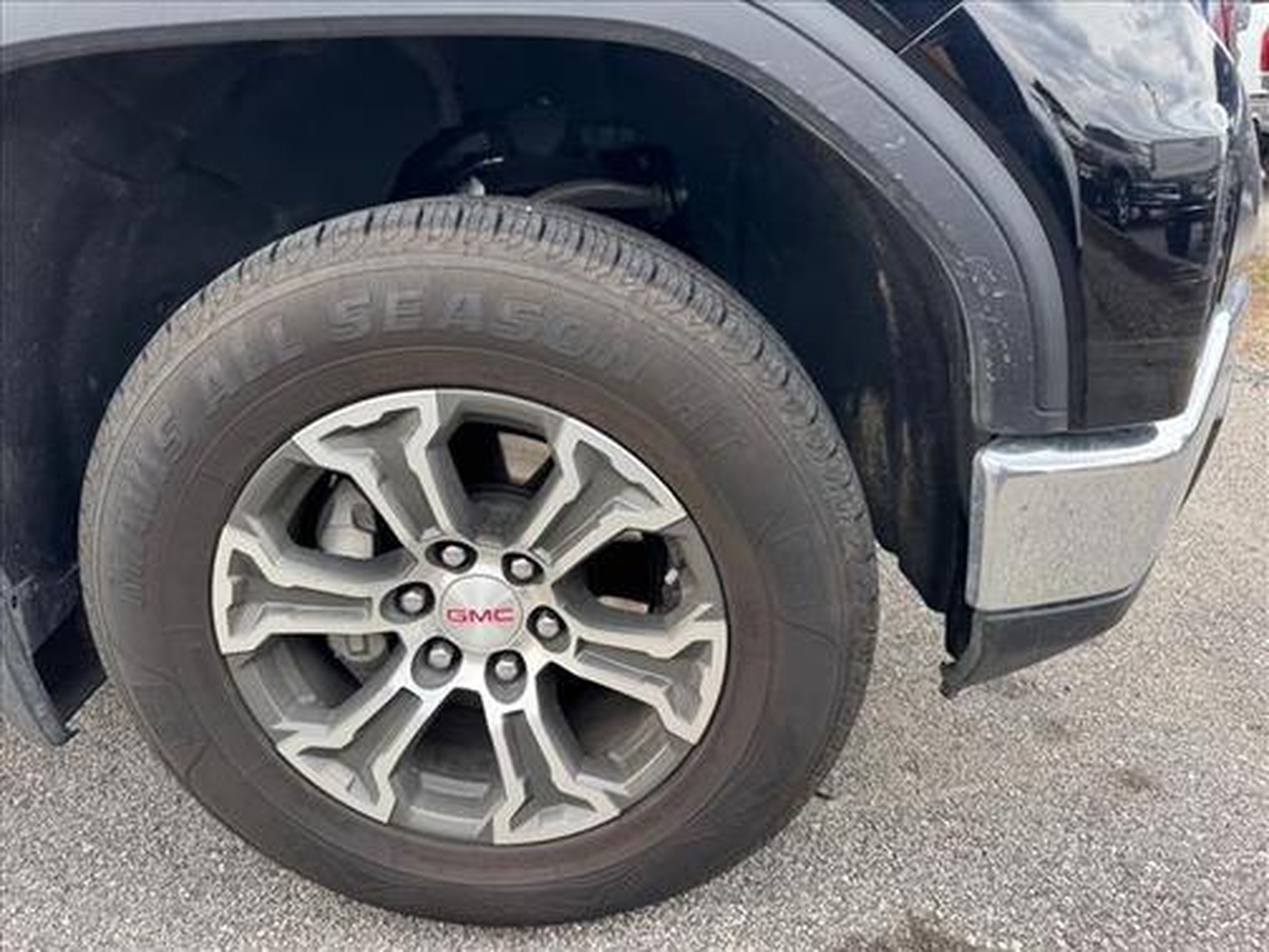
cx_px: 634
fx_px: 880
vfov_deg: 56.8
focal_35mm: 24
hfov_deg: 71.6
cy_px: 476
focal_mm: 6.76
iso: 125
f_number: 1.78
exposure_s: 1/121
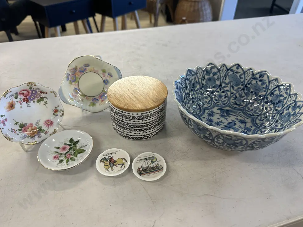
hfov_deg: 69.4
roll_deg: +0.0
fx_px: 219
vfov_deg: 54.9
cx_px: 145
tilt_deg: -39.7
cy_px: 113
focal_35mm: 25
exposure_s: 1/100
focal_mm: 6.86
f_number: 1.78
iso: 200
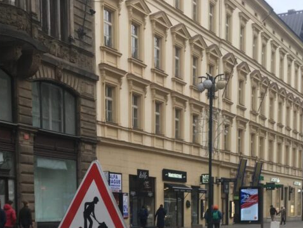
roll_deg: +0.2
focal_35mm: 73
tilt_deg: -5.4
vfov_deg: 19.0
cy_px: 275
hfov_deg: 26.6
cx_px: 129
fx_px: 639
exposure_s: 1/100
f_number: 2.2
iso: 32
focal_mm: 4.15
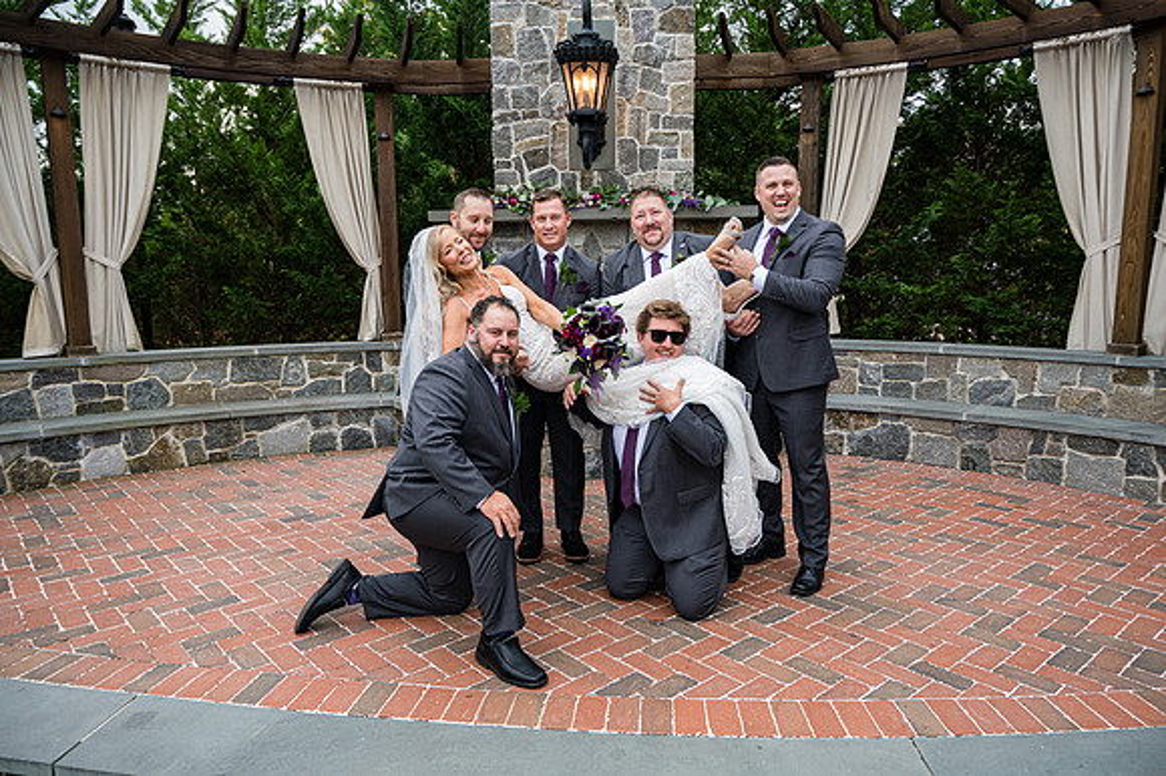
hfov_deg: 71.5
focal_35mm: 25
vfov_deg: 51.2
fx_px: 810
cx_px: 594
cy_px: 392
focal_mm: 24
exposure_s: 1/400
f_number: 4.5
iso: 400
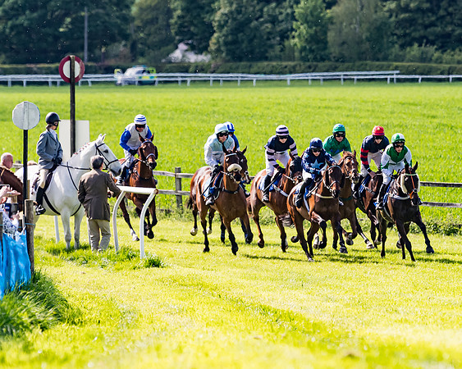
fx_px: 5633
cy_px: 190
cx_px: 294
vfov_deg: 3.8
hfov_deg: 4.7
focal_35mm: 412
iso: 400
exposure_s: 1/3200
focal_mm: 200
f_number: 4
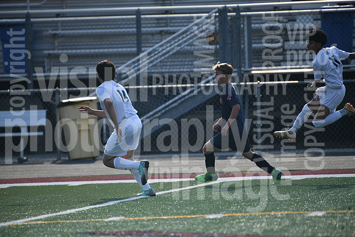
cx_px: 178
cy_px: 118
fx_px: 4931
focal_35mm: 500
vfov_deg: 2.8
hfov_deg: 4.1
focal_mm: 500
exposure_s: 1/5000
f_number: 5.6
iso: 1400
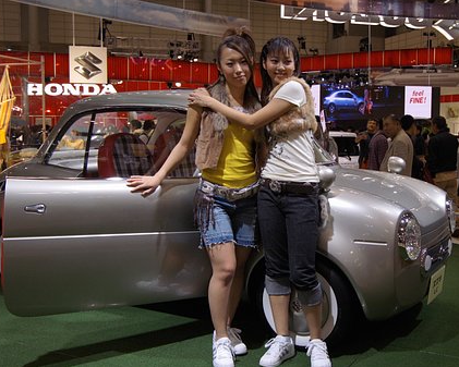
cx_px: 263
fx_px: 557
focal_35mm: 41
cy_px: 184
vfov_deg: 36.5
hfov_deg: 44.7
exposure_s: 1/100
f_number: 6.3
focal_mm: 24
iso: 400
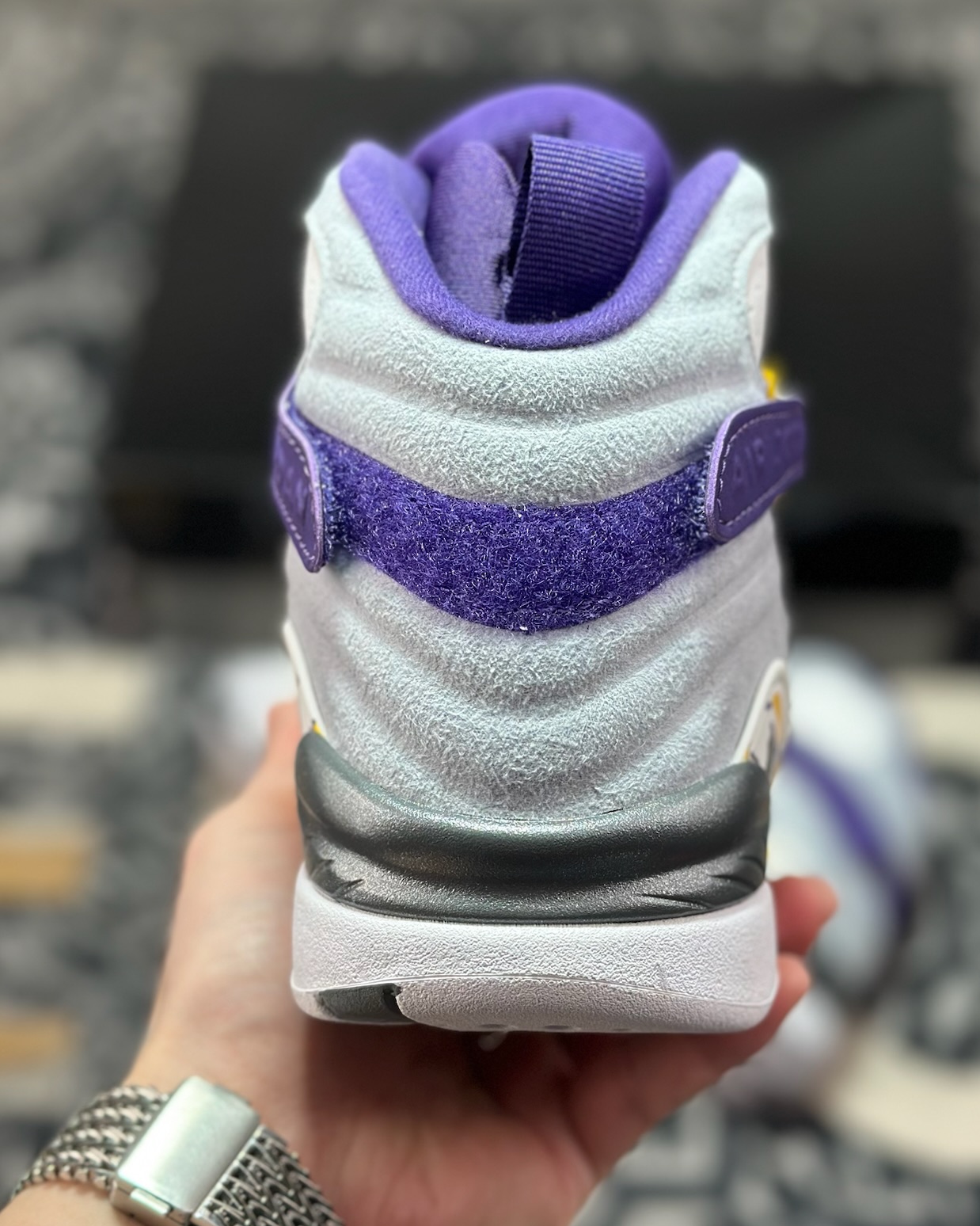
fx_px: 2248
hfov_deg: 24.6
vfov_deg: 30.5
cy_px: 582
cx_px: 532
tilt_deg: -53.3
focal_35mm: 62
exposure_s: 1/584
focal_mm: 6.86
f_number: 1.78
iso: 80
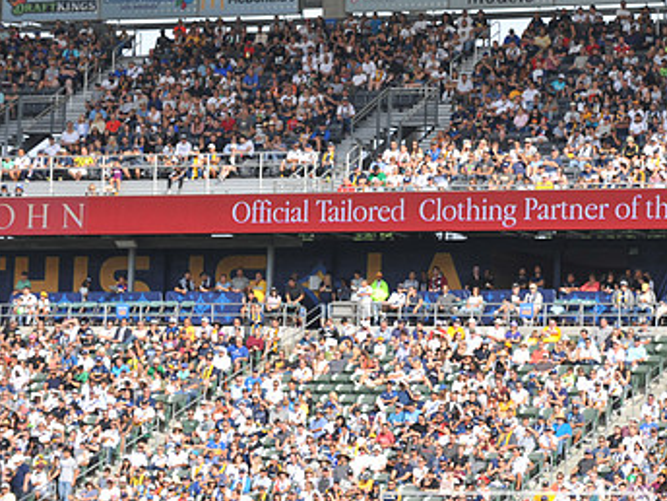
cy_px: 225
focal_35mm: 219
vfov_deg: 6.8
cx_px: 516
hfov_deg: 9.0
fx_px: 4220
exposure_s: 1/1250
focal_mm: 135
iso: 500
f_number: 6.3
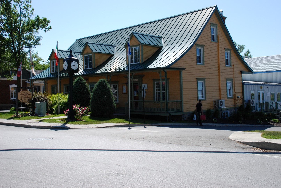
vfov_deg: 34.3
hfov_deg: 49.5
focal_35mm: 39
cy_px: 94
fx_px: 305
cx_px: 140
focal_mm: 26
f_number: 9
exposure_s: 1/320
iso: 400
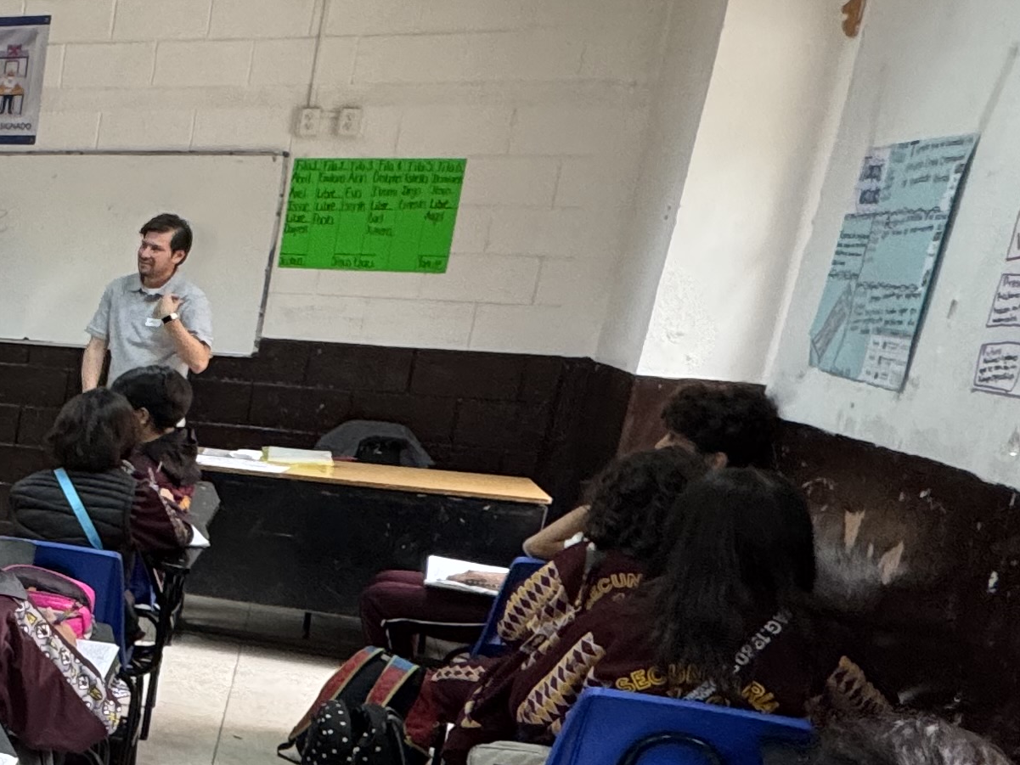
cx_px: -467
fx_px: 1385
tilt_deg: -12.9
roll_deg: -2.3
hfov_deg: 28.4
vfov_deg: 30.4
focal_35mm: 47
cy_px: 571
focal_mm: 2.22
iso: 200
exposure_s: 1/60
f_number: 2.2
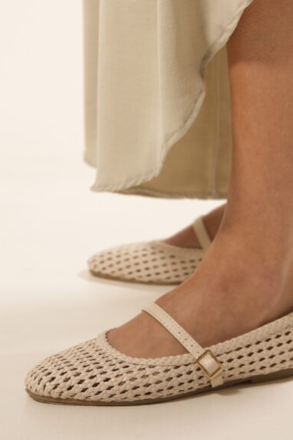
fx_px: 1893
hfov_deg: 8.8
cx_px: 202
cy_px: -173
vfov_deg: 12.7
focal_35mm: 155
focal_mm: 50
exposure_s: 1/50
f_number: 2.8
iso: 400
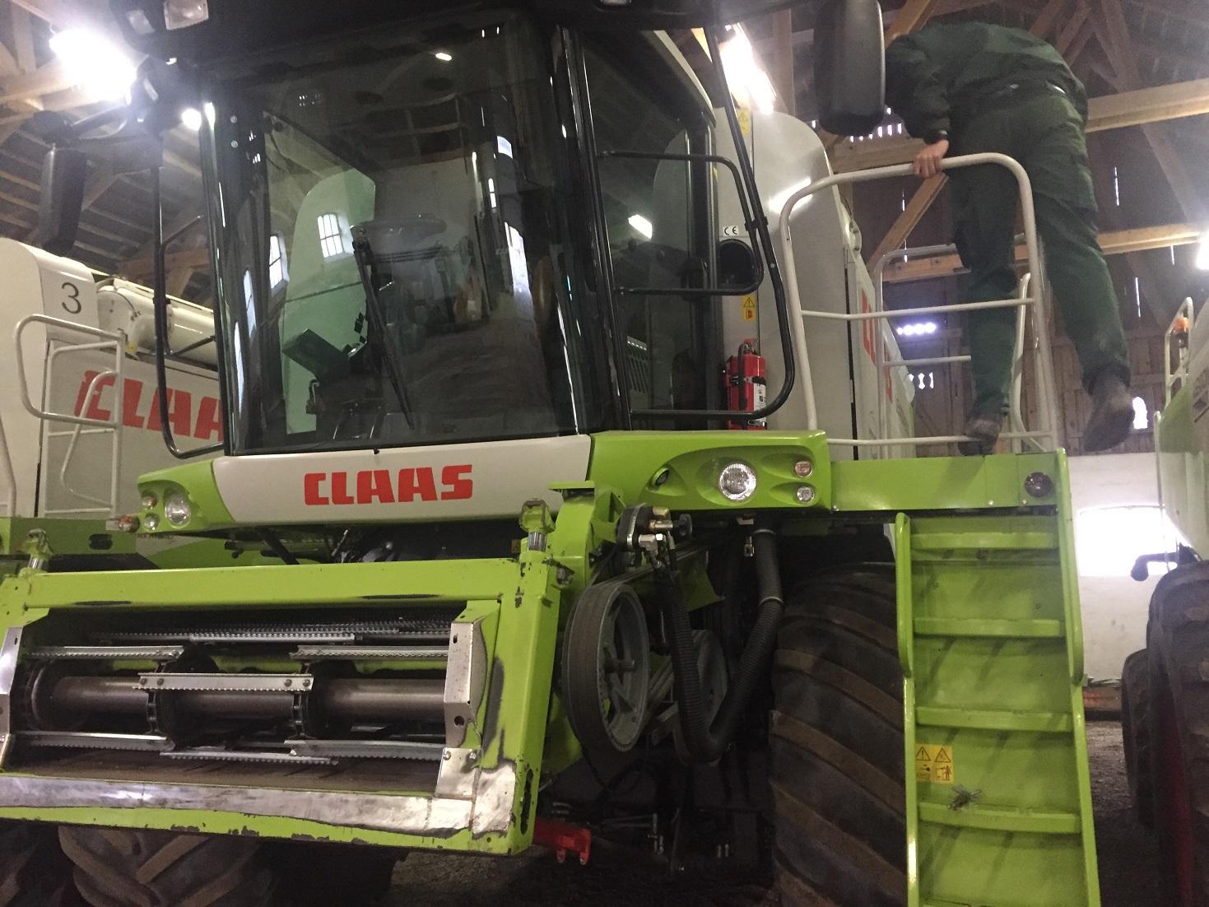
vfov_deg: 48.2
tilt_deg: +10.8
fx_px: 1013
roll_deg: +1.5
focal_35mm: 29
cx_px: 604
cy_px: 454
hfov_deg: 61.7
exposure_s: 1/17
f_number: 2.2
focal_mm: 4.15
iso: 320
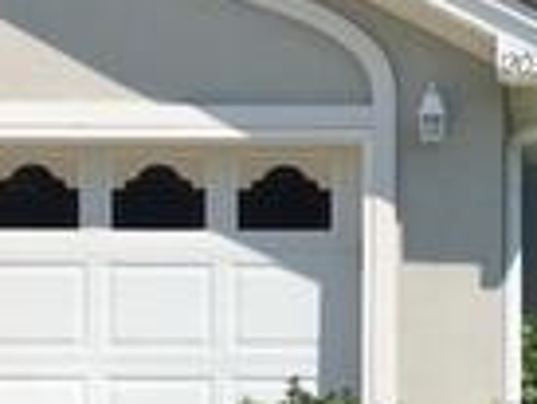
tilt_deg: +0.0
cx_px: 533
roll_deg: +0.7
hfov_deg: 14.4
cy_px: 333
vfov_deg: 11.0
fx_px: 2096
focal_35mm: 135
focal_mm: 4.15
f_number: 2.2
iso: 25
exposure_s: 1/2564
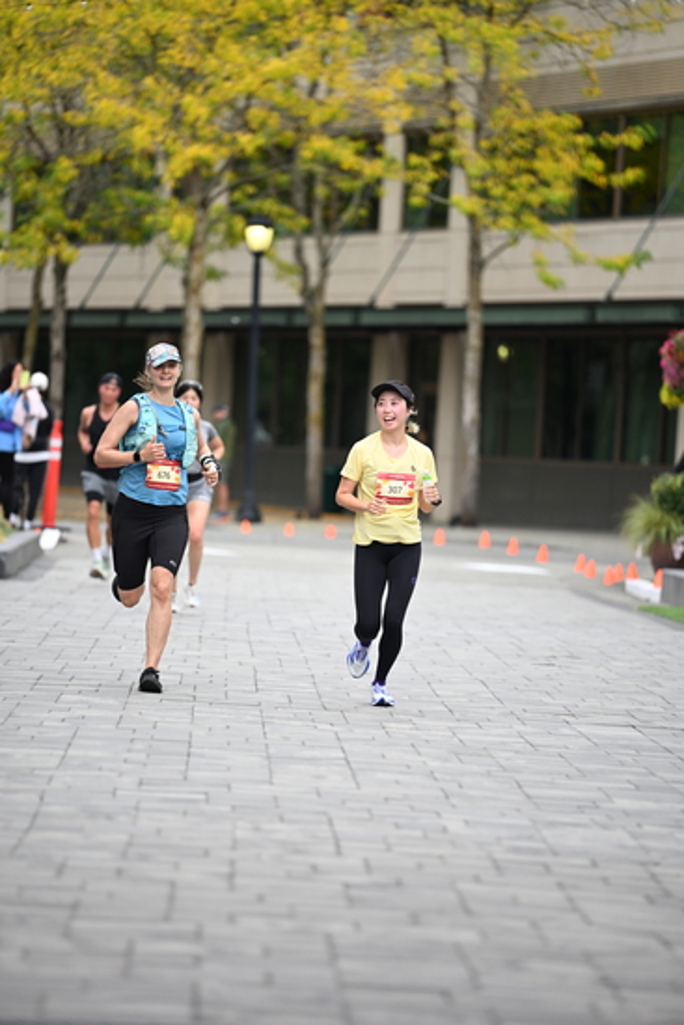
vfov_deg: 11.4
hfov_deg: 7.6
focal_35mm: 180
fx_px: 5126
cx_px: 342
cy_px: 512
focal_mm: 180
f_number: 2.8
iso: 640
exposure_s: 1/2000
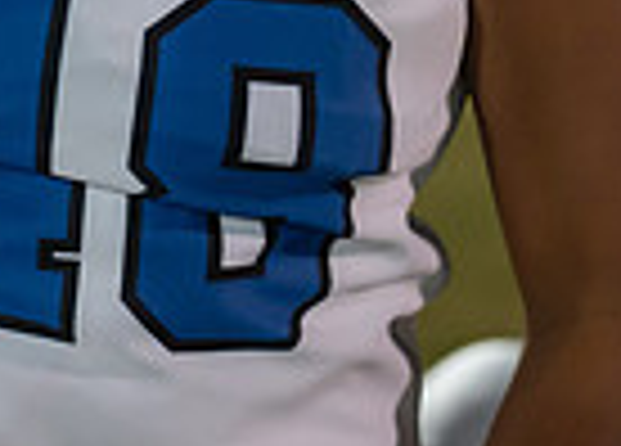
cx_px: 258
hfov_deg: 3.2
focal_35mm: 638
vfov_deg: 2.3
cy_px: -265
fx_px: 11269
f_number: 1.8
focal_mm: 135
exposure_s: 1/400
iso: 1600
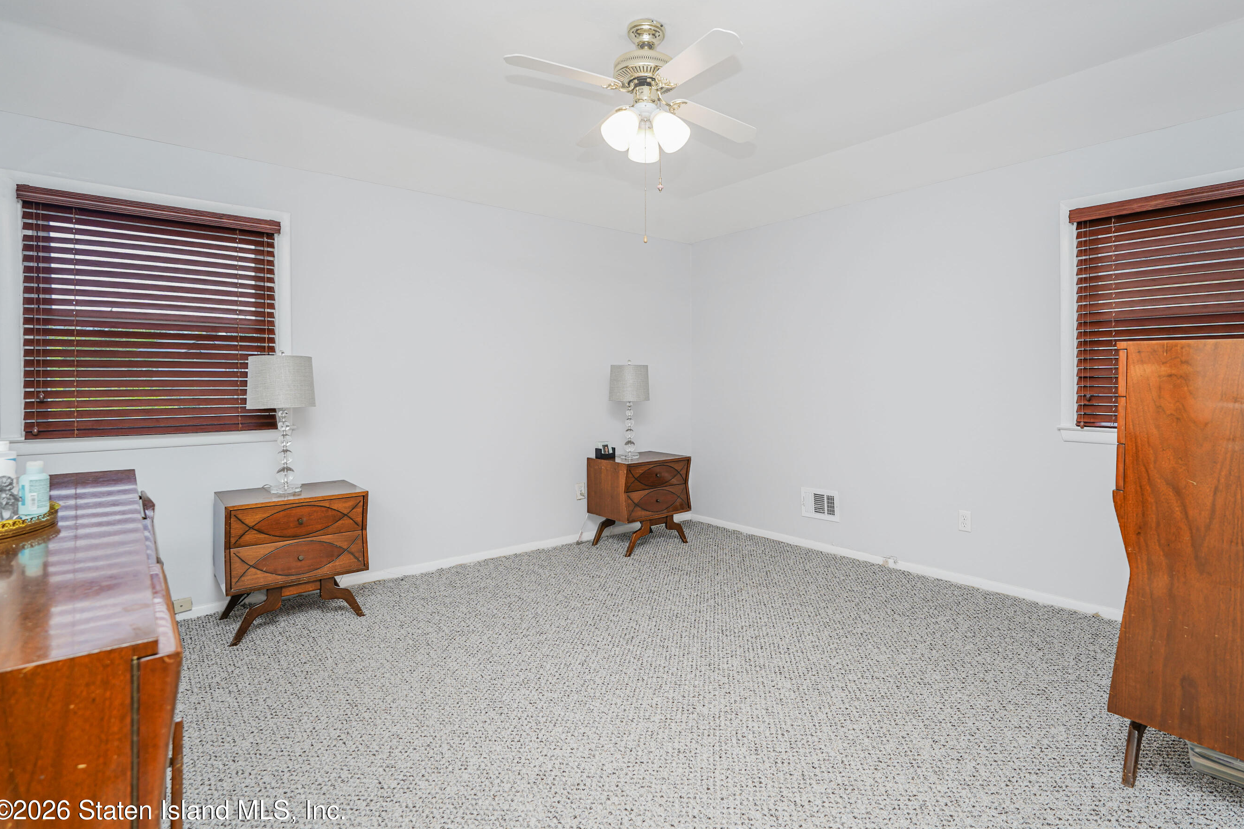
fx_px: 641
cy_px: 387
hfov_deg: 87.9
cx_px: 690
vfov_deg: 65.7
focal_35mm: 19
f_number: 4
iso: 64
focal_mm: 16.5
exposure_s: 1/30
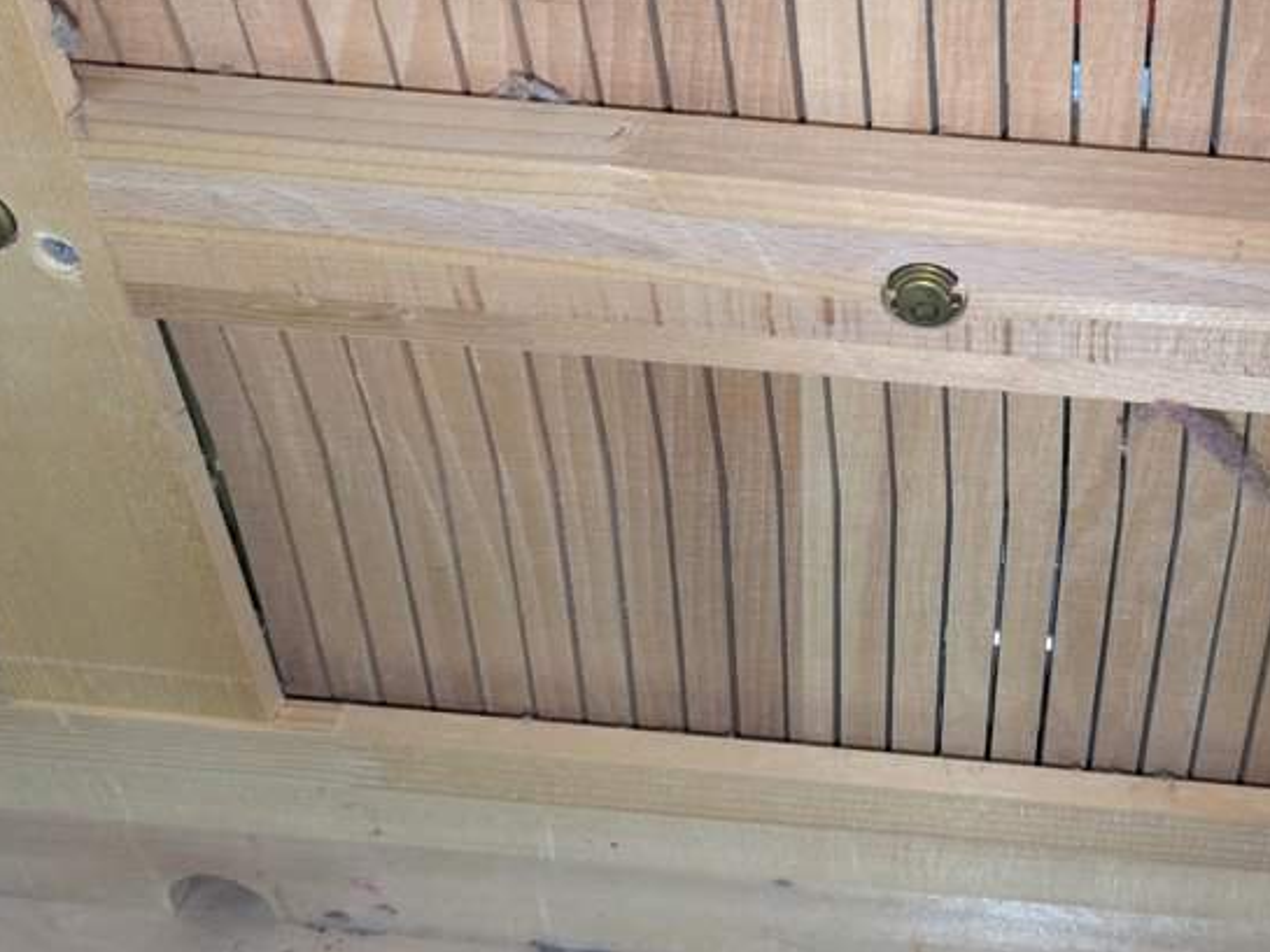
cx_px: 1019
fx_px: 1615
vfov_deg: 32.8
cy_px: 377
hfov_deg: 41.1
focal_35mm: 44
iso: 526
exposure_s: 1/100
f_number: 1.89
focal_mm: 5.43
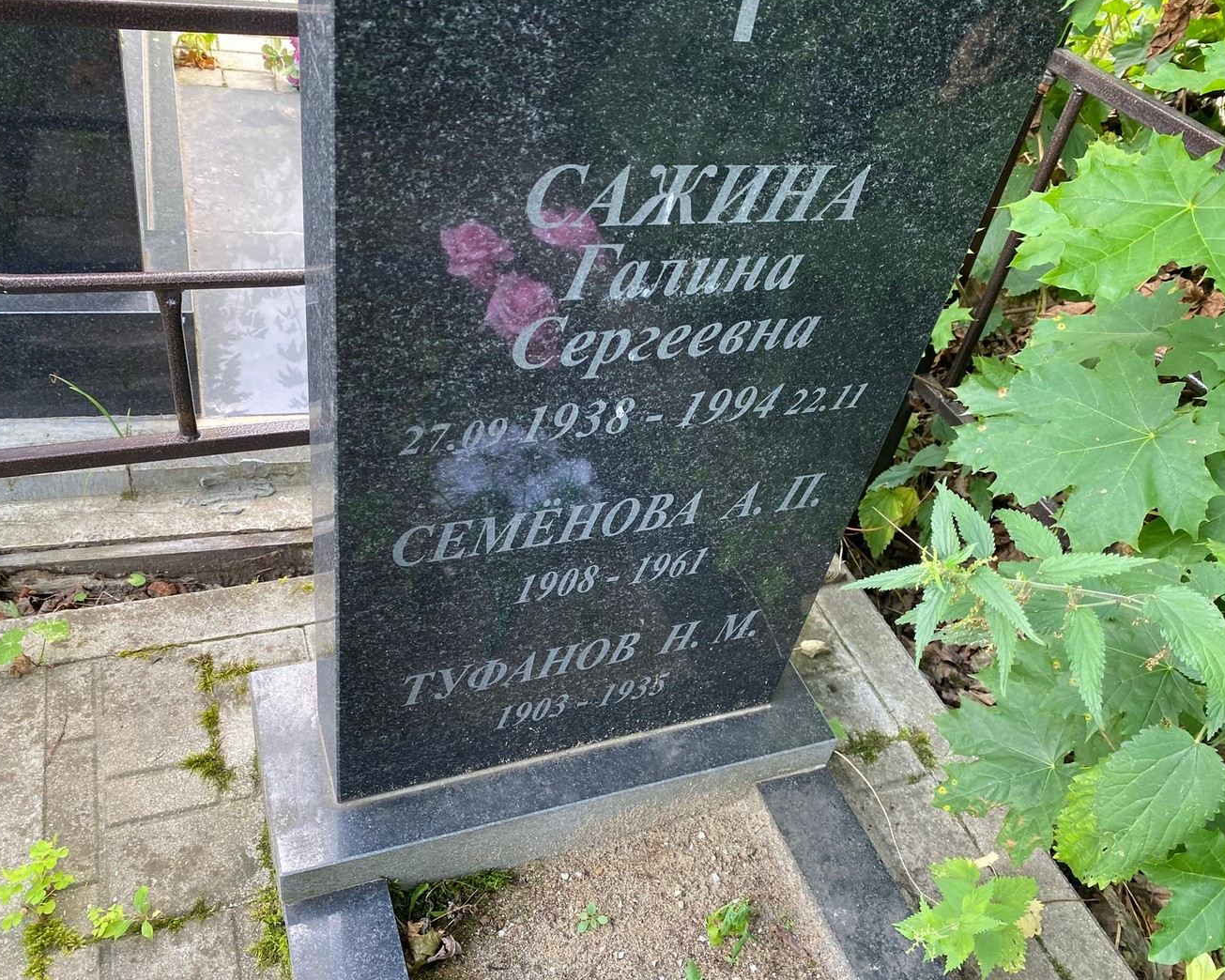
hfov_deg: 62.2
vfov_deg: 51.5
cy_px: 496
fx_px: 1015
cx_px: 634
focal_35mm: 28
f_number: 1.8
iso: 80
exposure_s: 1/121
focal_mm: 4.25
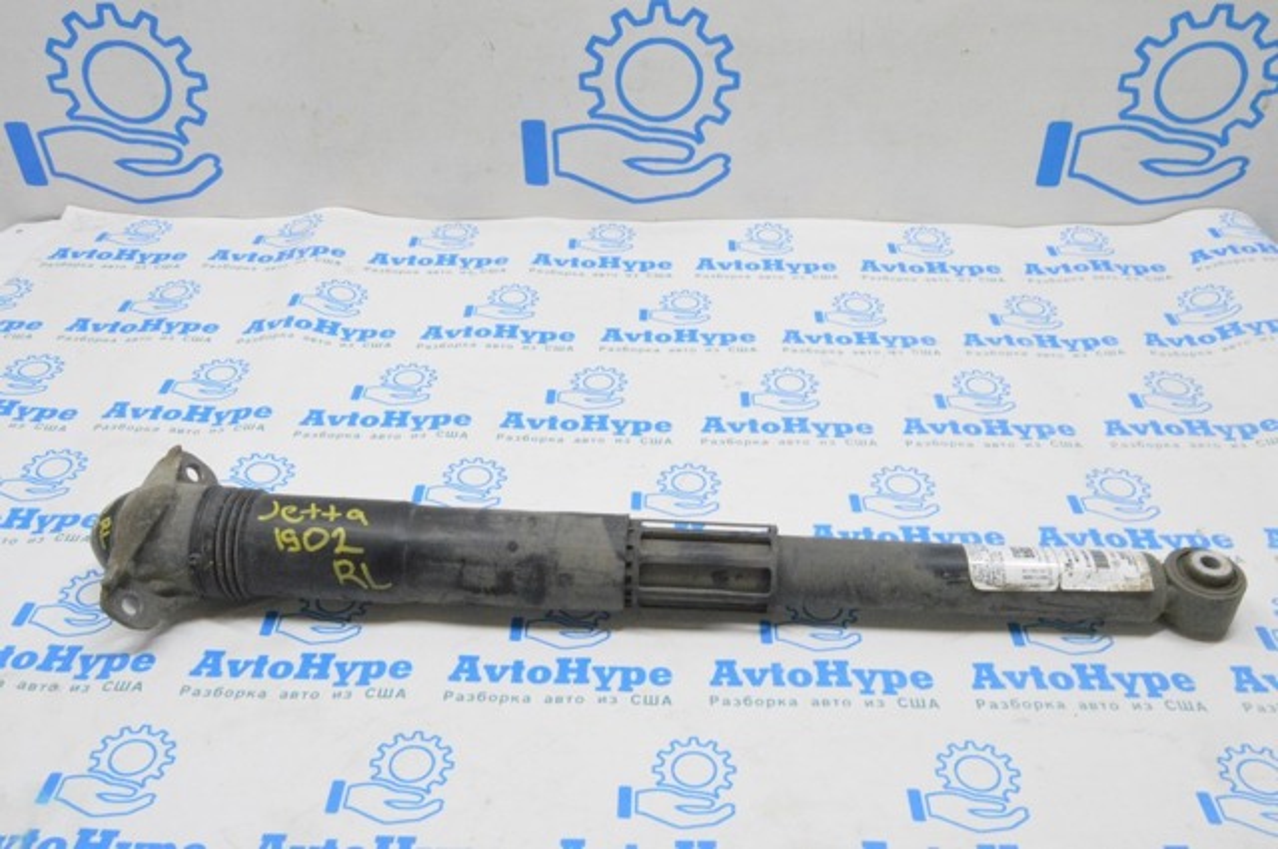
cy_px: 424
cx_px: 639
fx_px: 1170
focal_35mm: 33
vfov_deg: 39.9
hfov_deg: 57.3
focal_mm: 22
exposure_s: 1/20
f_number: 20
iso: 6400
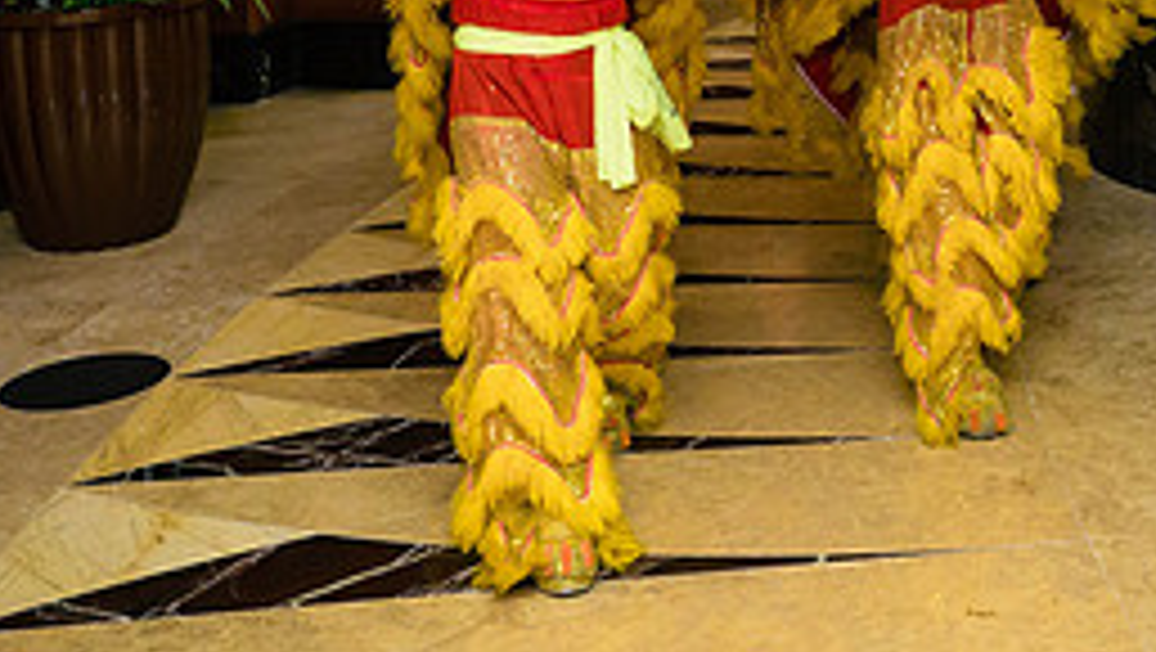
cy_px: -155
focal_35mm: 59
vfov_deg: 19.1
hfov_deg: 34.9
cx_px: 828
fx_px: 1810
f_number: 2.8
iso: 1250
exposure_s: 1/160
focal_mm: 12
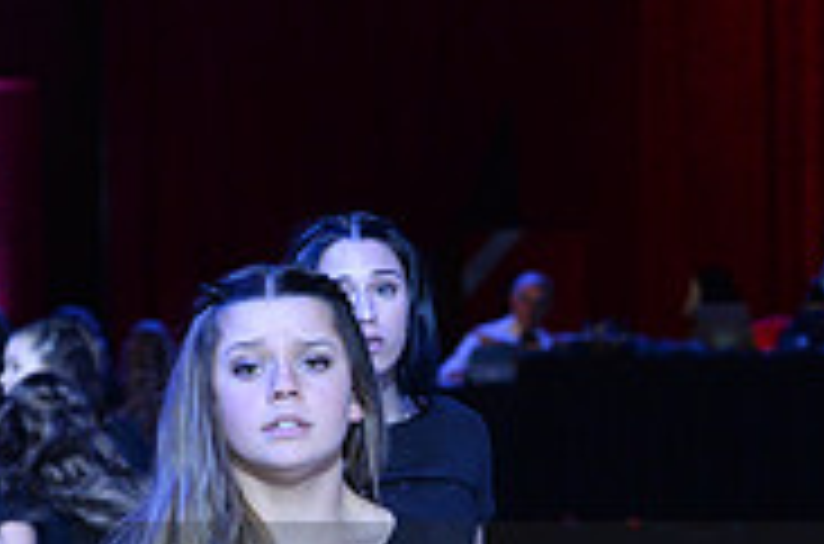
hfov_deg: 9.3
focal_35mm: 222
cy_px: 641
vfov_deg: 6.1
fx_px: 5068
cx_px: 563
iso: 2000
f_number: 4
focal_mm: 70
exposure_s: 1/250
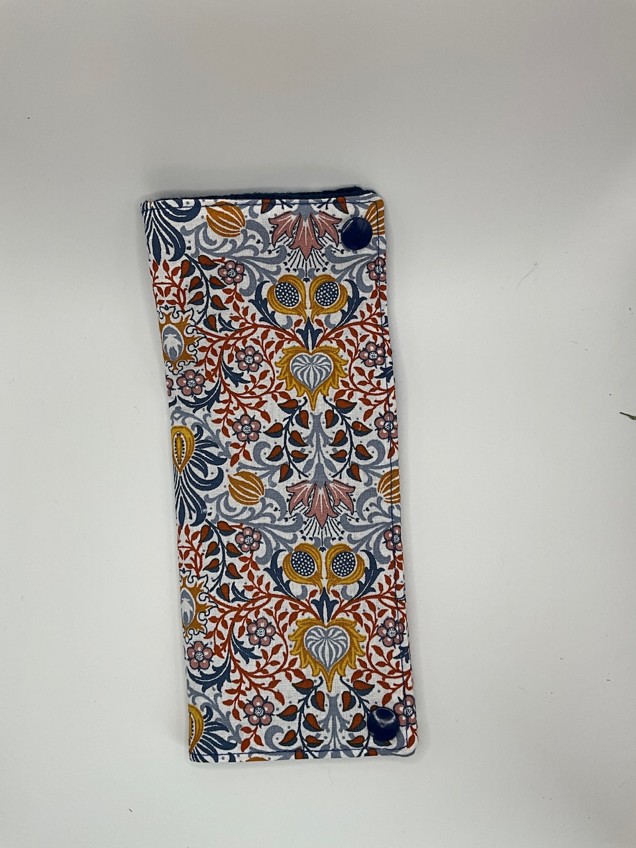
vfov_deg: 61.7
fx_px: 710
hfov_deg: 48.2
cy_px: 424
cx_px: 318
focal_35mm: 29
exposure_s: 1/346
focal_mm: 3
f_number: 1.8
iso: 25
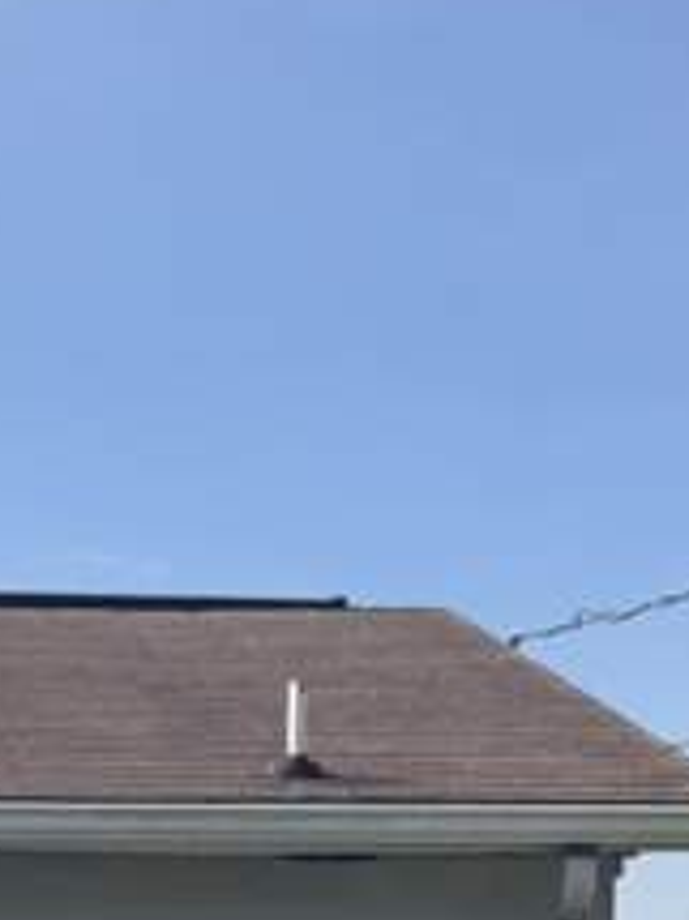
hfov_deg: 12.3
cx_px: -34
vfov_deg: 15.6
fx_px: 3161
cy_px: 1262
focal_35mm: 119
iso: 80
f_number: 1.78
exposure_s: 1/4673
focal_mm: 6.76
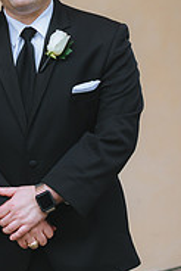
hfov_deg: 11.1
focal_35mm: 122
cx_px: -21
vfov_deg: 16.7
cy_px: 68
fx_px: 918
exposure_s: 1/160
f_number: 2.8
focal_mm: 50
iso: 1000
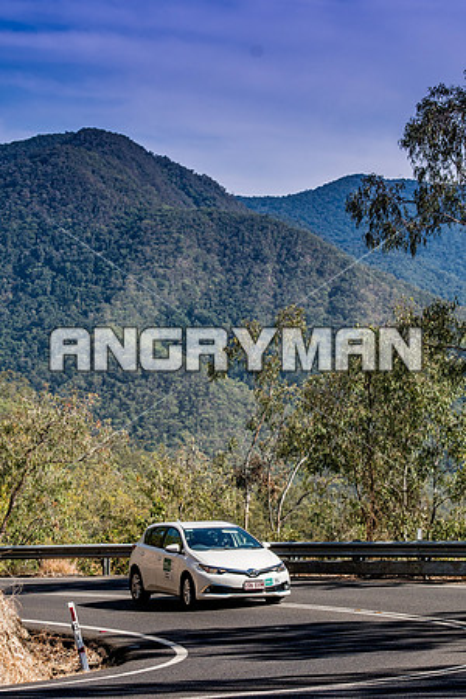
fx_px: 2475
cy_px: 350
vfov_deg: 16.1
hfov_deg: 10.8
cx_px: 233
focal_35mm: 128
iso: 250
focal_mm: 85
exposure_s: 1/3200
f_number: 5
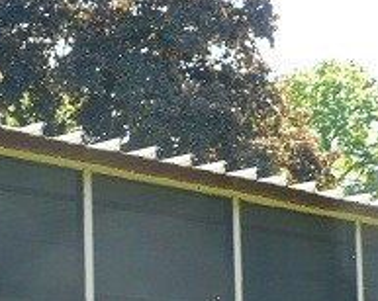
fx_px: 1341
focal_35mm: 120
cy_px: 418
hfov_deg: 16.0
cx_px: 188
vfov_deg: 12.3
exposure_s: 1/200
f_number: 2.8
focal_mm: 6.1
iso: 100
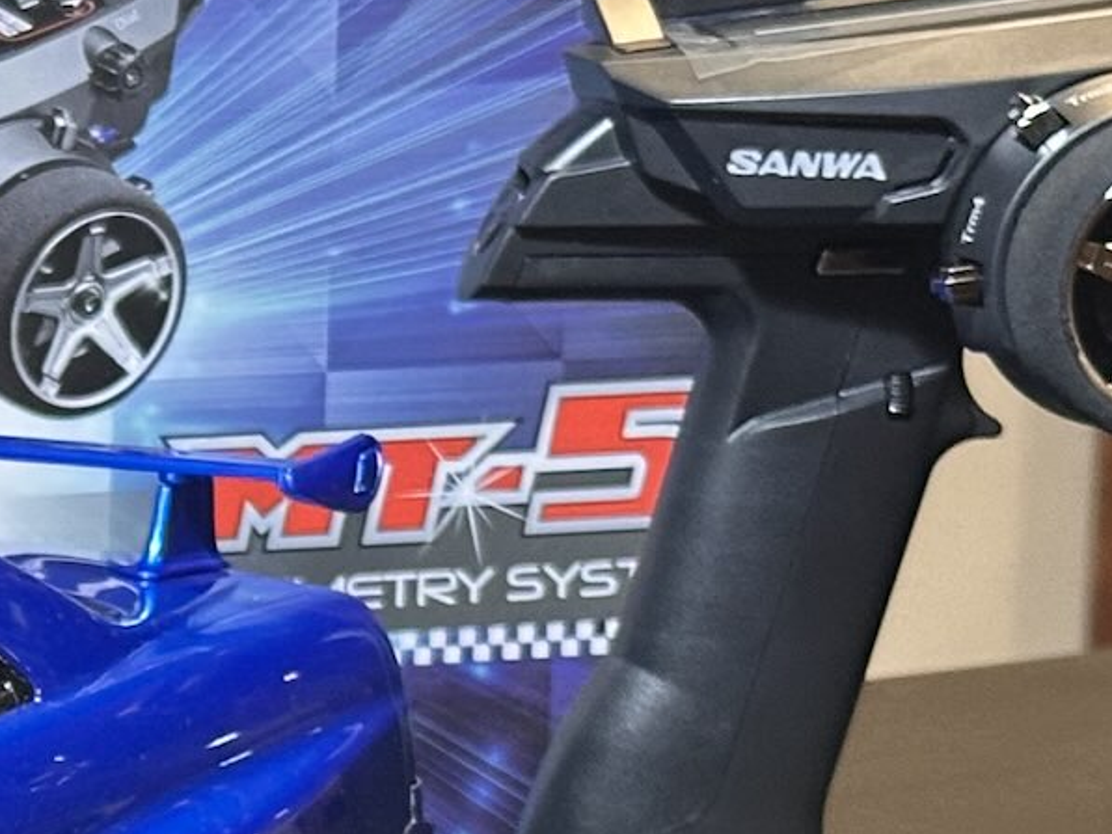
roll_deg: -0.6
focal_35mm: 201
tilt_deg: -11.9
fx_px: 6458
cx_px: -548
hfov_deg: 9.6
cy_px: 822
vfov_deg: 7.4
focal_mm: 6.86
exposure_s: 1/33
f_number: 1.78
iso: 250
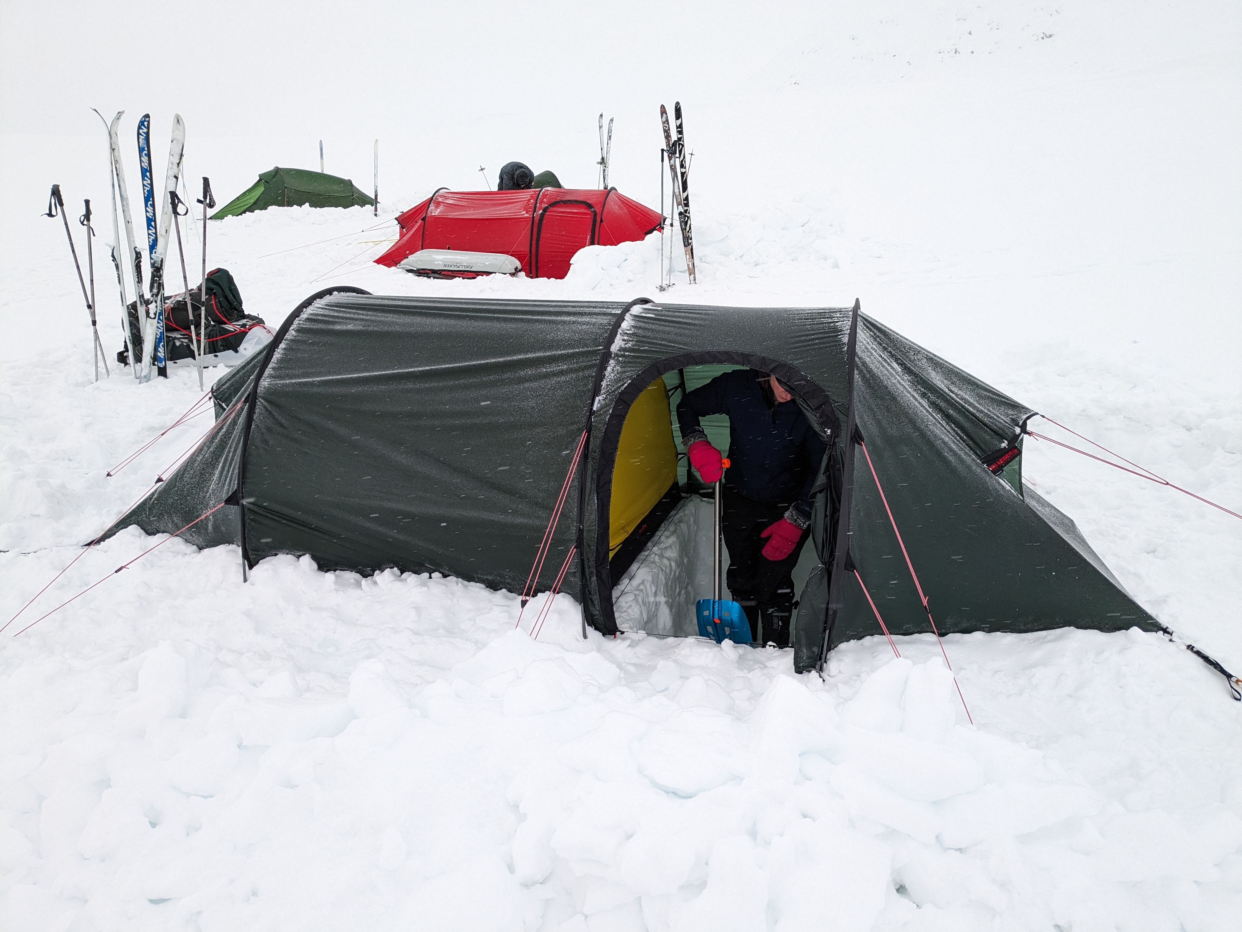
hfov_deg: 65.3
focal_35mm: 27
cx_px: 621
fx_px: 969
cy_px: 466
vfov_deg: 51.4
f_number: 1.73
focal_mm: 4.38
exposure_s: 1/377
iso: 92
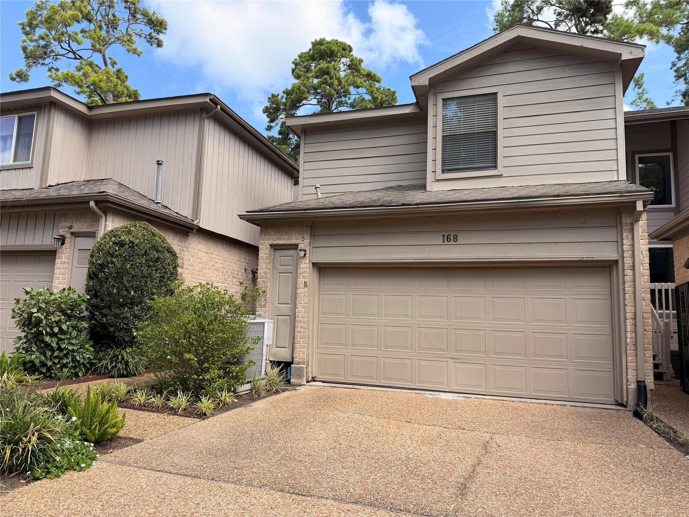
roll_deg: -1.5
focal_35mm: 24
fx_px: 478
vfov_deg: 56.8
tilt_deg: +6.1
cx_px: 344
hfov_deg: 71.6
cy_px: 258
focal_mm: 6.76
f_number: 1.78
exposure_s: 1/1727
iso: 100
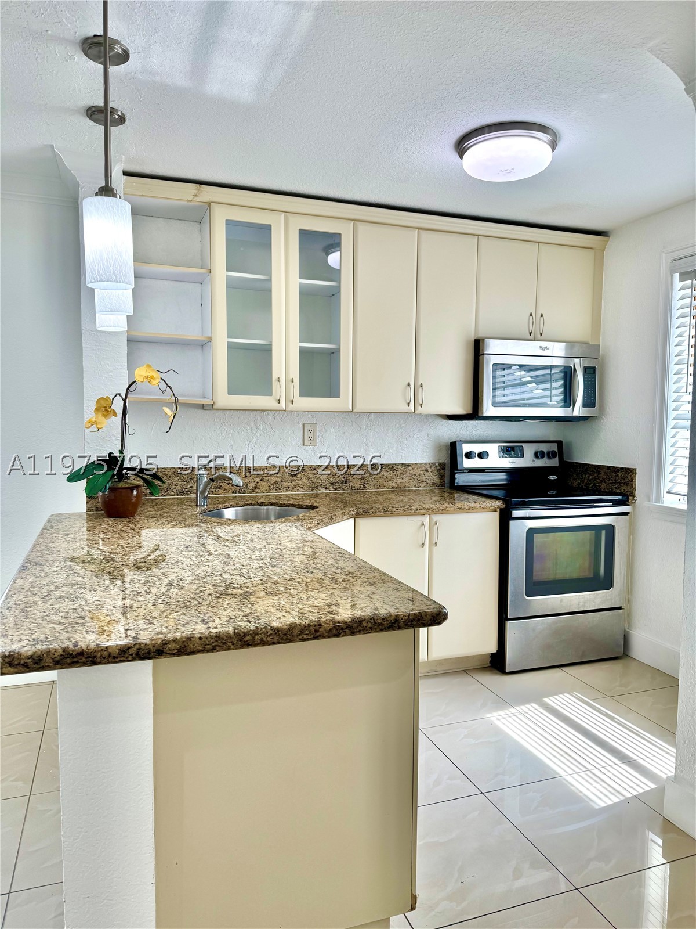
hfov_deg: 56.8
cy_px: 464
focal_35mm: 24
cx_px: 348
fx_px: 643
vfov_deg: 71.6
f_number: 1.78
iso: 80
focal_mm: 6.76
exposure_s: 1/299
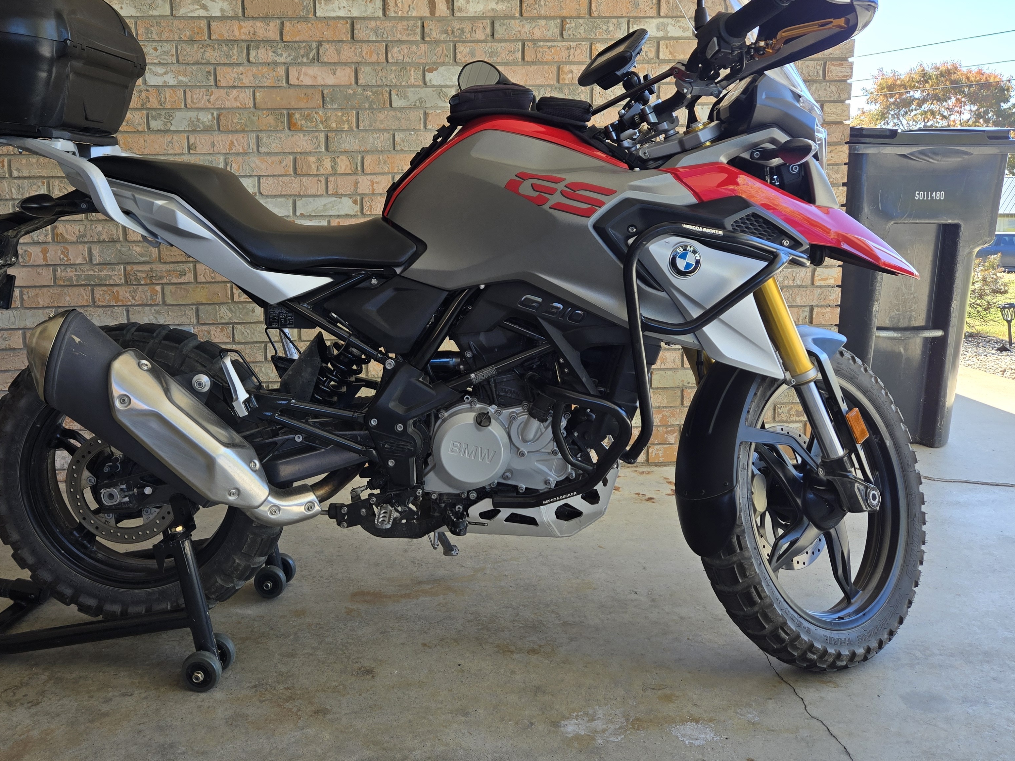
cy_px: 323
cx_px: 431
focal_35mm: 30
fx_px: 880
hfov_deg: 59.7
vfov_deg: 46.6
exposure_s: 1/180
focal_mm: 5.4
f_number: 1.8
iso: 32
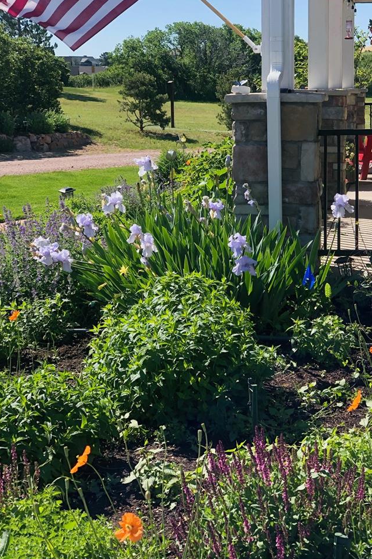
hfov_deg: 19.9
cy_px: 219
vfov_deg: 29.6
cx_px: 261
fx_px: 1054
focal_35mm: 68
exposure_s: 1/585
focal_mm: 6
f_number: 2.4
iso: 16
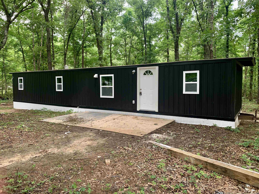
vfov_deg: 53.1
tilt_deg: -4.1
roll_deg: +0.5
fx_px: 195
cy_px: 97
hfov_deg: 67.3
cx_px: 130
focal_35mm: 26
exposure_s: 1/121
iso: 32
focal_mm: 4.25
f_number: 1.8
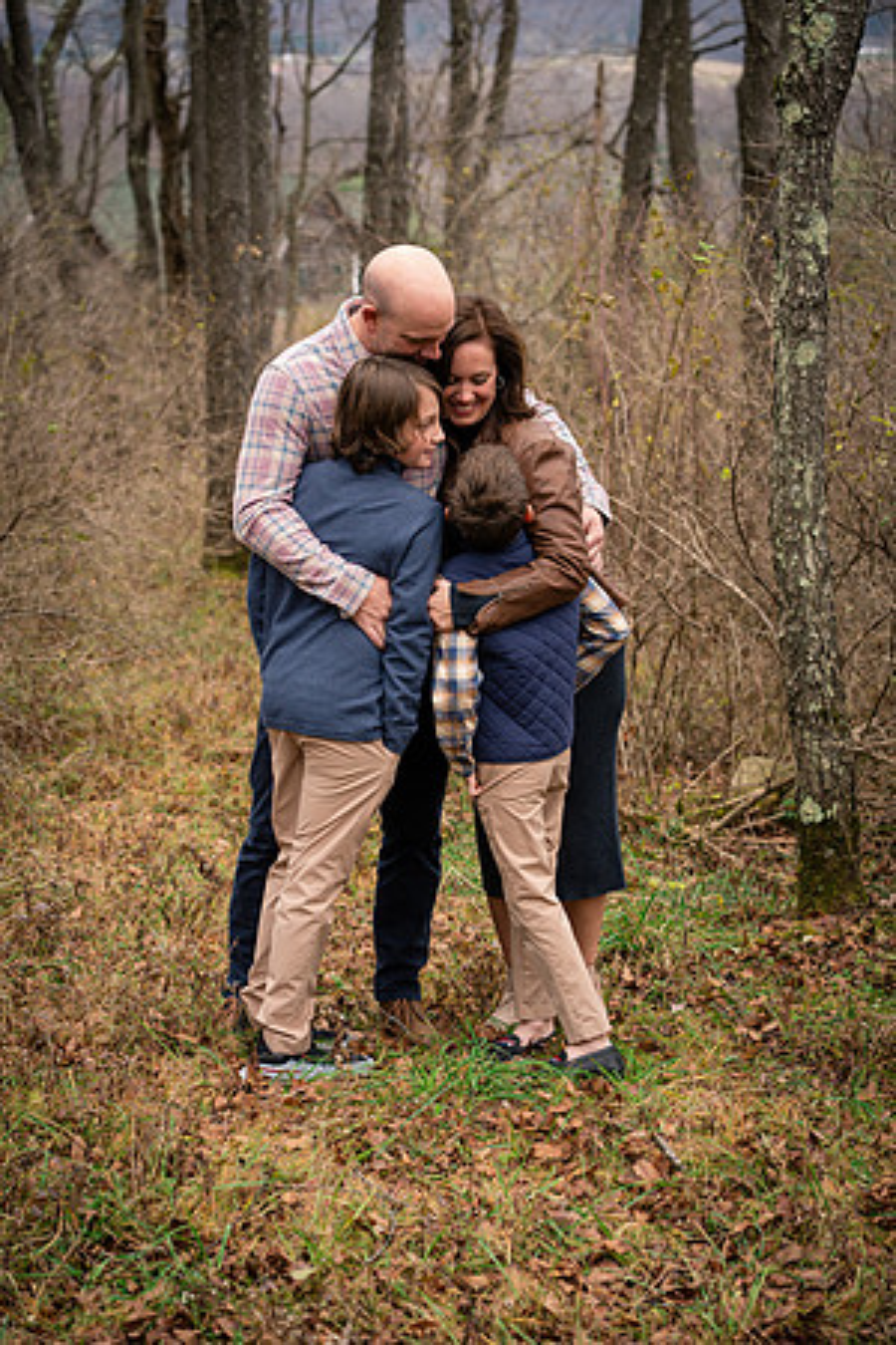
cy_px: 672
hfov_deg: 16.1
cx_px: 448
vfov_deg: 23.9
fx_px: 3173
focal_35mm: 85
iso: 320
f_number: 4.5
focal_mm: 85
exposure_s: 1/250
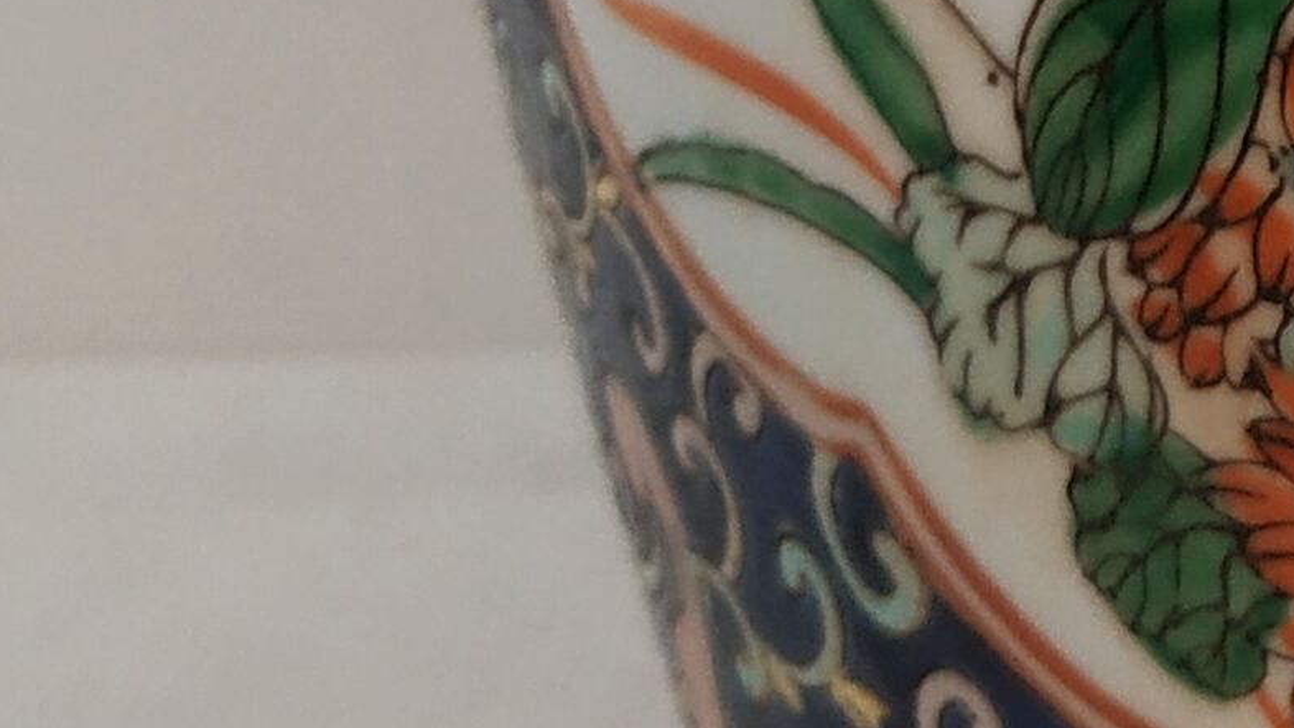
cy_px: -450
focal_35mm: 133
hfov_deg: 14.5
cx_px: 2223
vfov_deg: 8.8
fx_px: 4563
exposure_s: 1/50
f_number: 1.9
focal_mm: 3.94
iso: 200
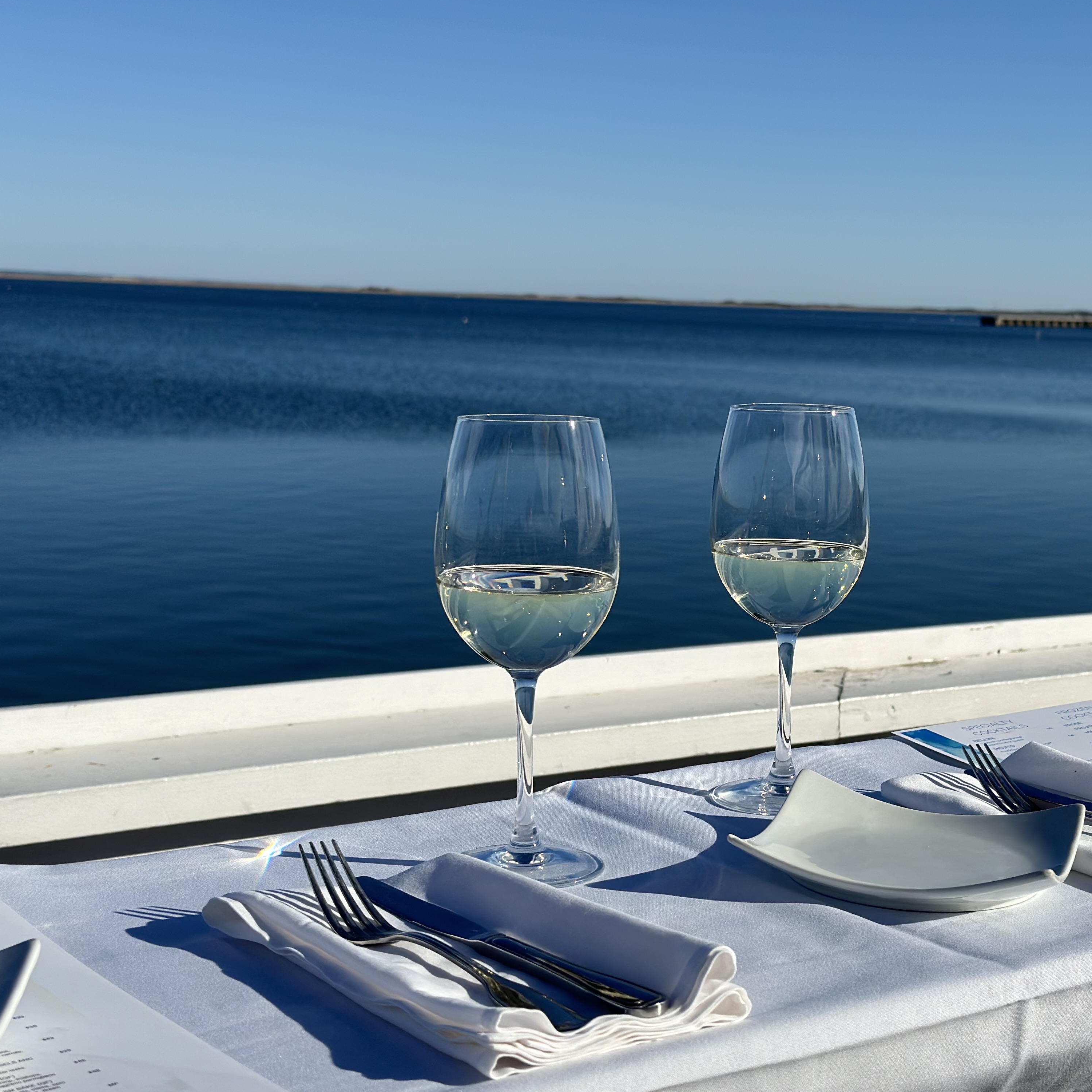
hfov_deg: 29.9
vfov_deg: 30.0
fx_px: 2034
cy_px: 545
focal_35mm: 57
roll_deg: -2.5
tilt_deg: -5.5
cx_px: 685
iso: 100
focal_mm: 6.86
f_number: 1.78
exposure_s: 1/13699
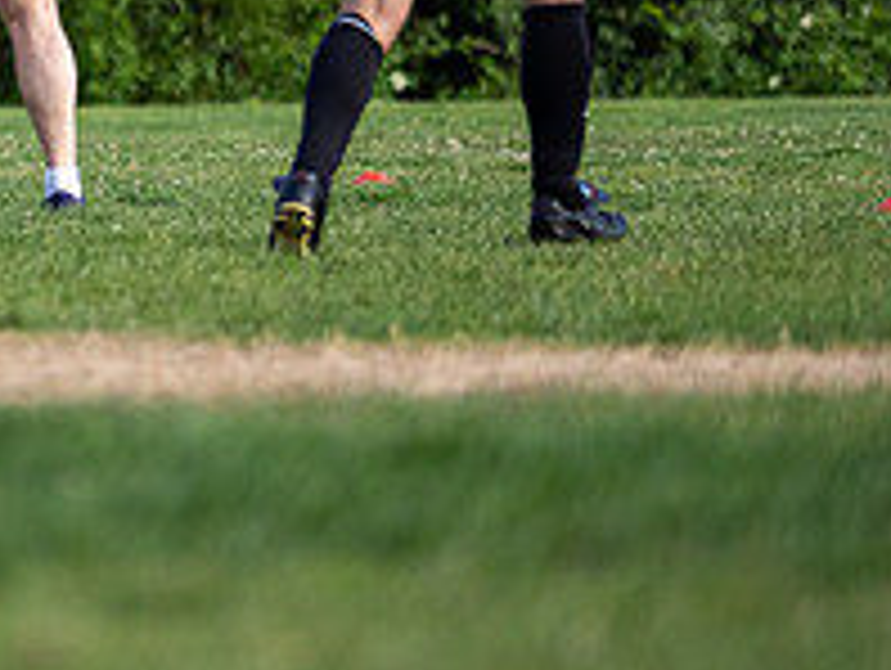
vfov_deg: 1.7
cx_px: -360
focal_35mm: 878
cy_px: -182
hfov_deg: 2.3
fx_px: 22627
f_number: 2.8
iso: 400
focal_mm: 150
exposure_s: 1/1250
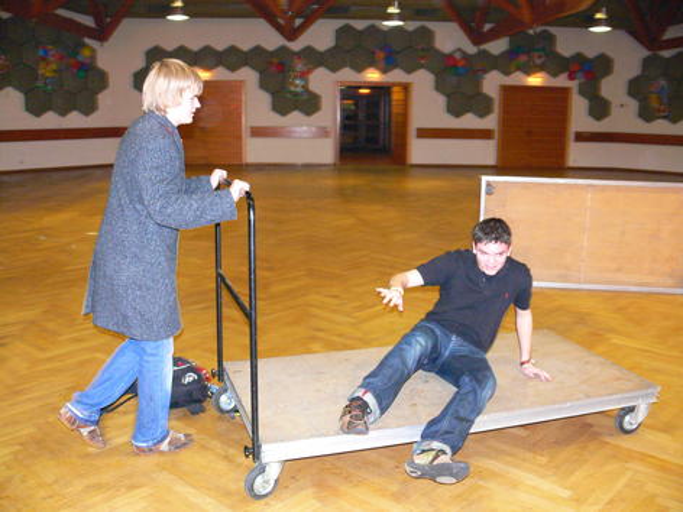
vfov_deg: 40.7
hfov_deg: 52.6
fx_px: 691
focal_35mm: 35
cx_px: 342
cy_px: 256
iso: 400
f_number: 2.8
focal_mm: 7.4
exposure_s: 1/30
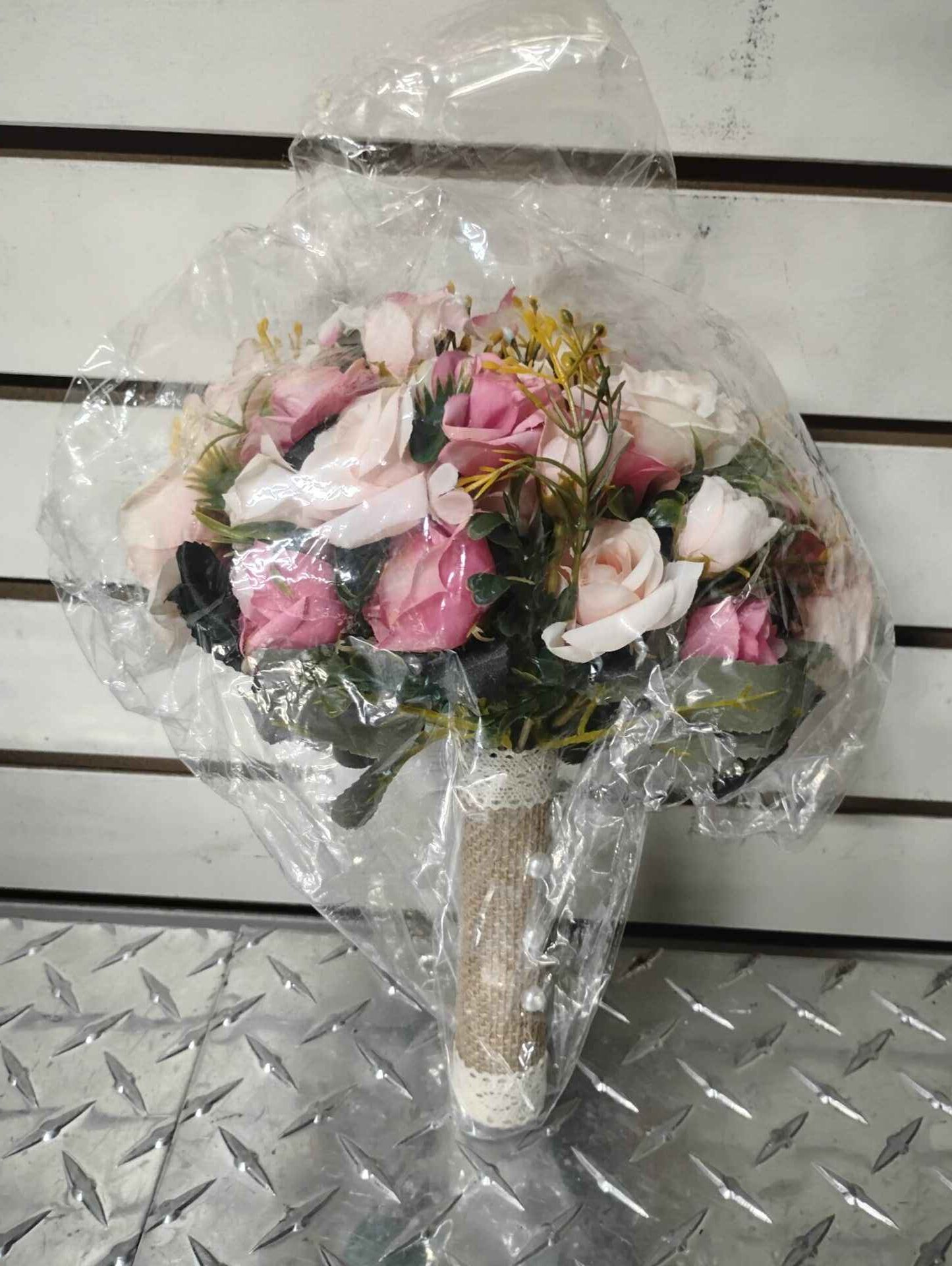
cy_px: 633
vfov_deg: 63.4
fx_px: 1024
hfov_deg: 49.8
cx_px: 476
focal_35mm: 28
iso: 1606
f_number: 1.8
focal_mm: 4.26
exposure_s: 1/60
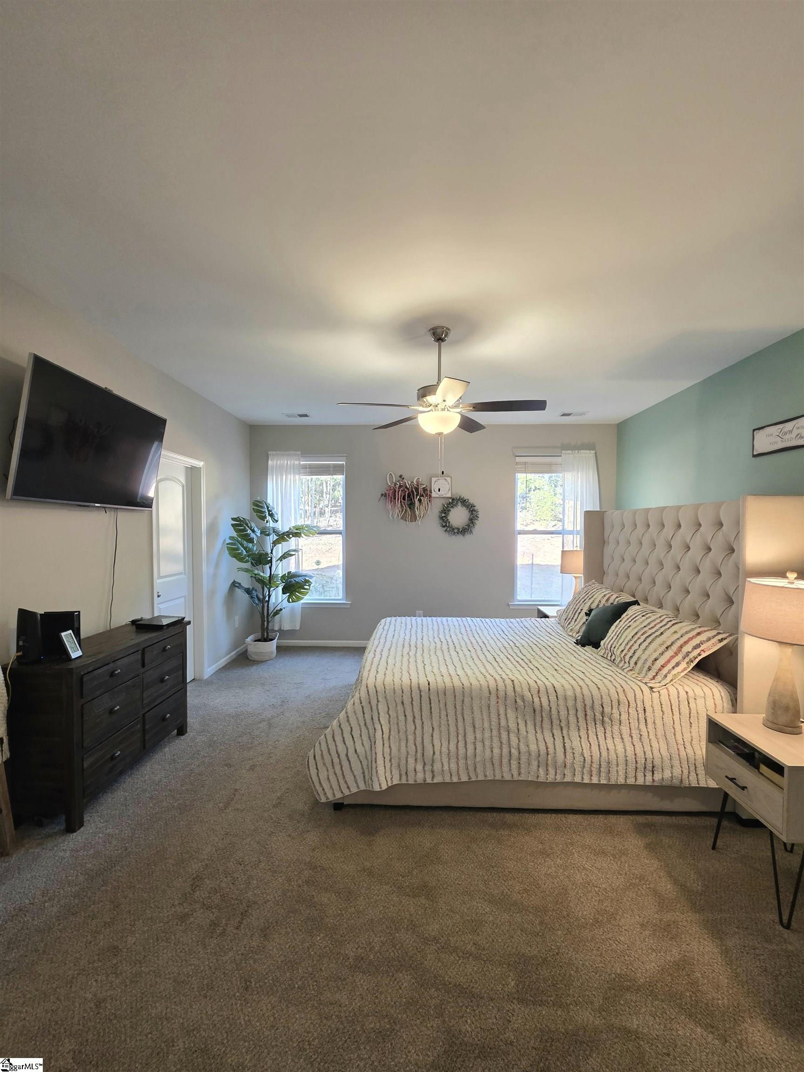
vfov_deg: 106.2
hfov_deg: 89.9
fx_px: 403
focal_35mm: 13
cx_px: 402
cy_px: 536
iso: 250
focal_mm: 2.2
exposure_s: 1/60.2
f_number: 1.9
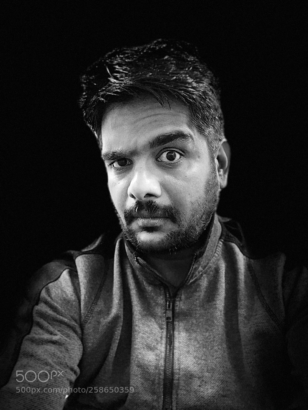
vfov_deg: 56.8
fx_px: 379
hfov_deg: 44.2
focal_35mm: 32
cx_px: 154
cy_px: 205
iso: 250
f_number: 2.2
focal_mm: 2.87
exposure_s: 1/15
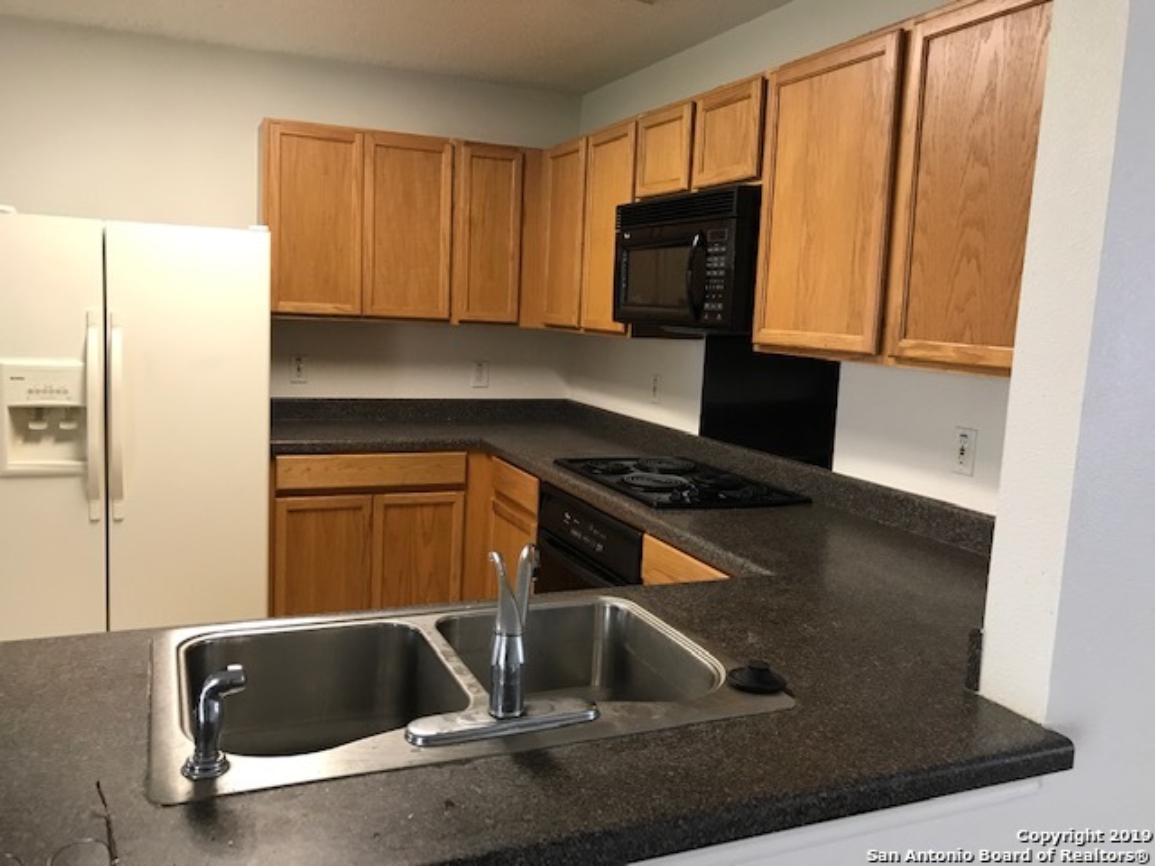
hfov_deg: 63.4
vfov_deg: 49.7
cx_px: 578
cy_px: 433
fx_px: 934
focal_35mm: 28
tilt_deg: -6.7
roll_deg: -2.4
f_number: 1.8
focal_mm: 3.99
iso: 40
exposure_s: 1/15
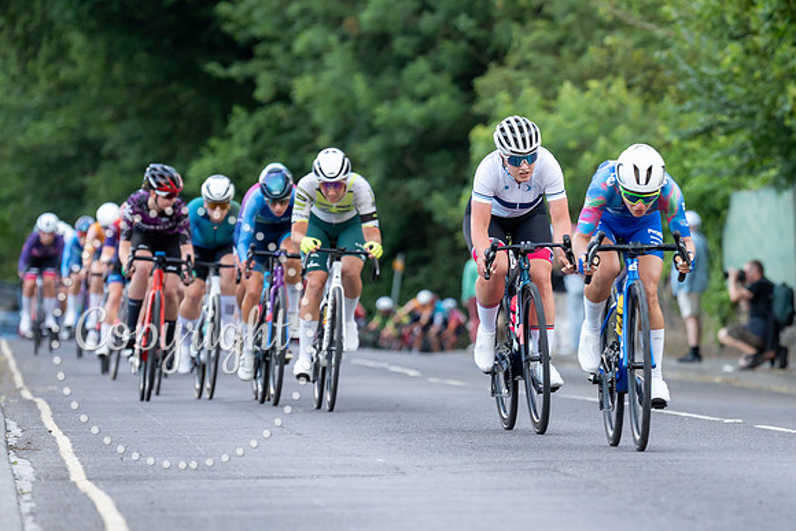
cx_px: 594
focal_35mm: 296
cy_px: 218
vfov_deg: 4.6
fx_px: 6548
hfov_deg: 6.9
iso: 1000
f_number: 3.2
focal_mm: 149
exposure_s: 1/1000
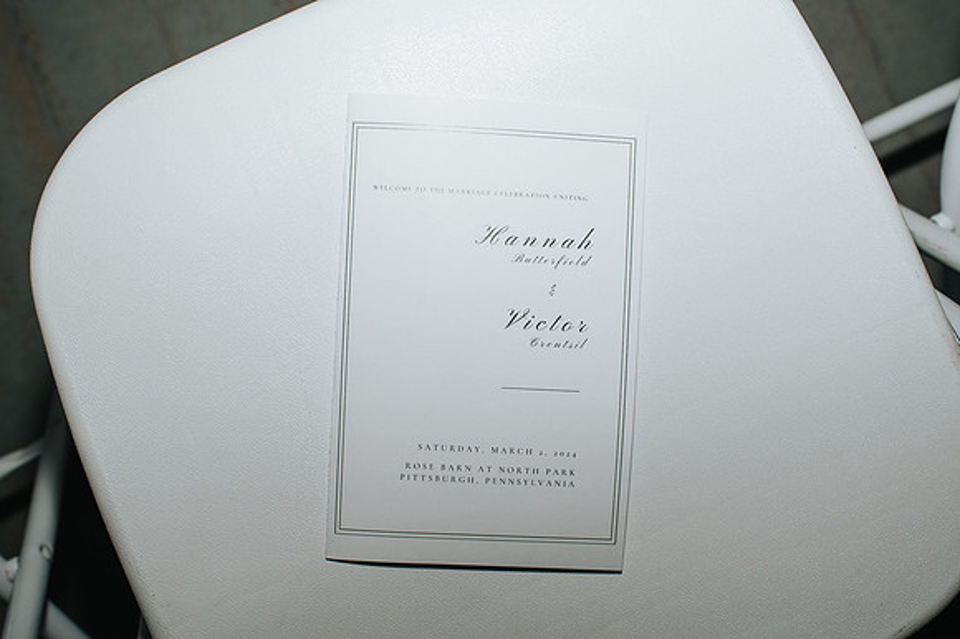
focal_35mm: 40
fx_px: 1054
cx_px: 476
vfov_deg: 33.7
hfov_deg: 49.0
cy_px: 359
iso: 110
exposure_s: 1/200
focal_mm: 35
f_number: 4.5
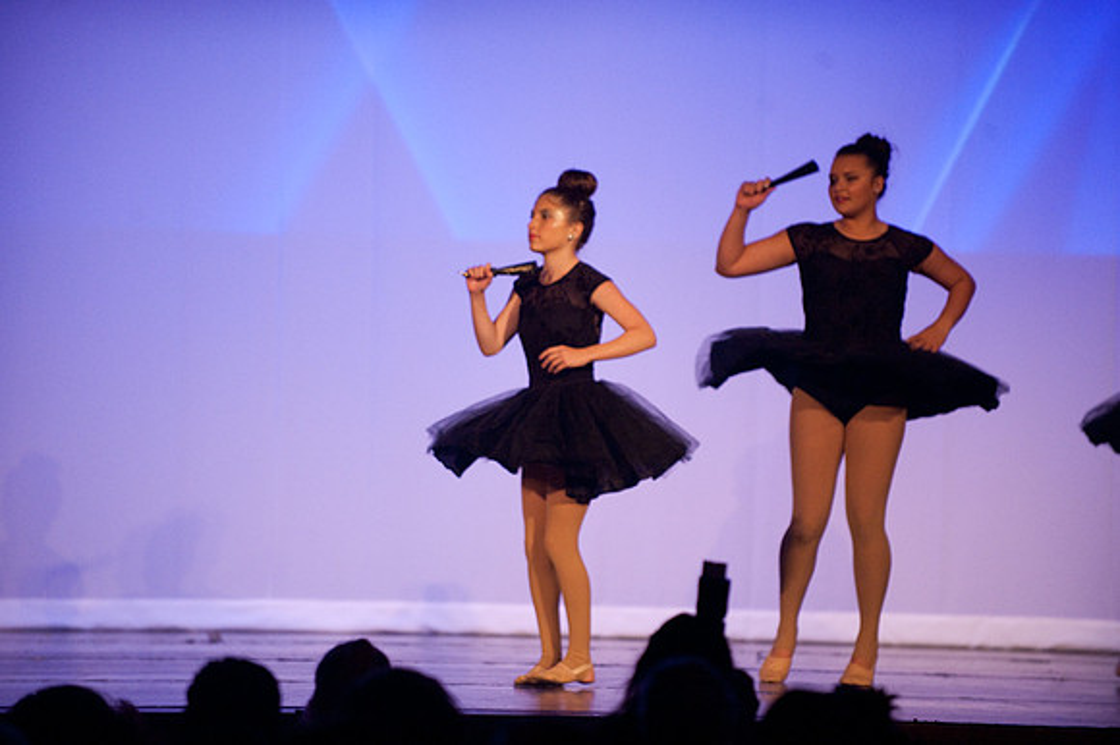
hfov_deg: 10.3
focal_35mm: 200
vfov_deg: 6.9
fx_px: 6218
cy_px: 372
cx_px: 560
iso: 3200
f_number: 2.8
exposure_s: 1/200
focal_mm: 200
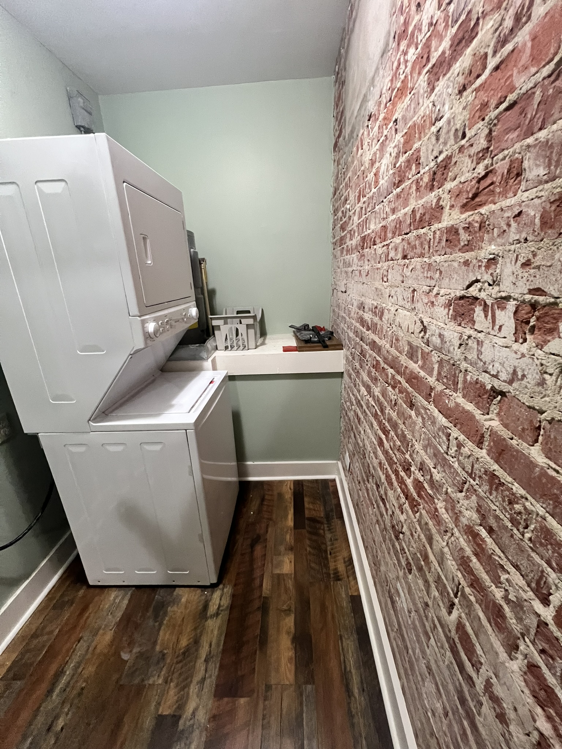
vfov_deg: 106.2
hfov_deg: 89.9
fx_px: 281
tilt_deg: -18.2
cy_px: 374
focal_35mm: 13
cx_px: 281
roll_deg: +3.2
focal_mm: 1.57
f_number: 1.8
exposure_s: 1/60
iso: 640
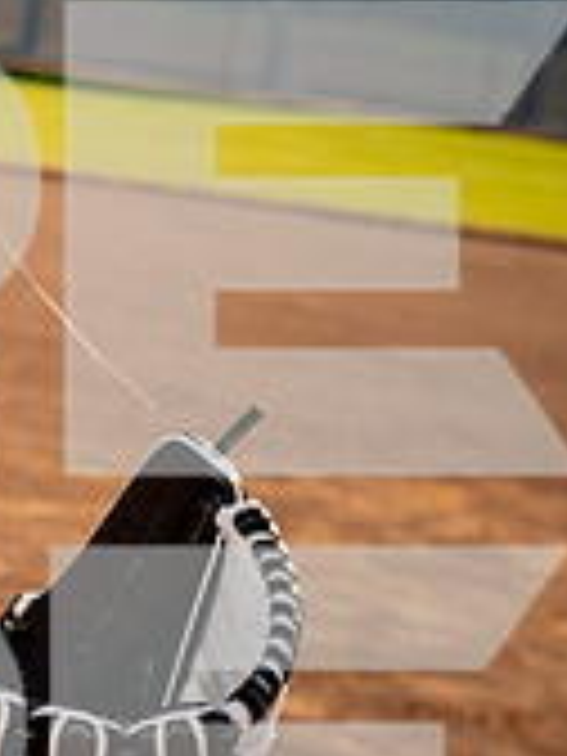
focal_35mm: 233
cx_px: -562
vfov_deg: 8.5
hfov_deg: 6.2
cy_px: 241
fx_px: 5089
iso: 100
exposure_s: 1/250
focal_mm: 70
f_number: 7.1
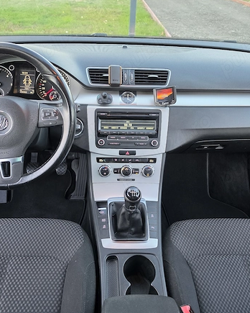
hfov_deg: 47.1
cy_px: 158
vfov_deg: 57.2
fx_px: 287
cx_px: 114
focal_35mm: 31
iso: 160
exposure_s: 1/100
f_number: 1.4
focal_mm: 6.5
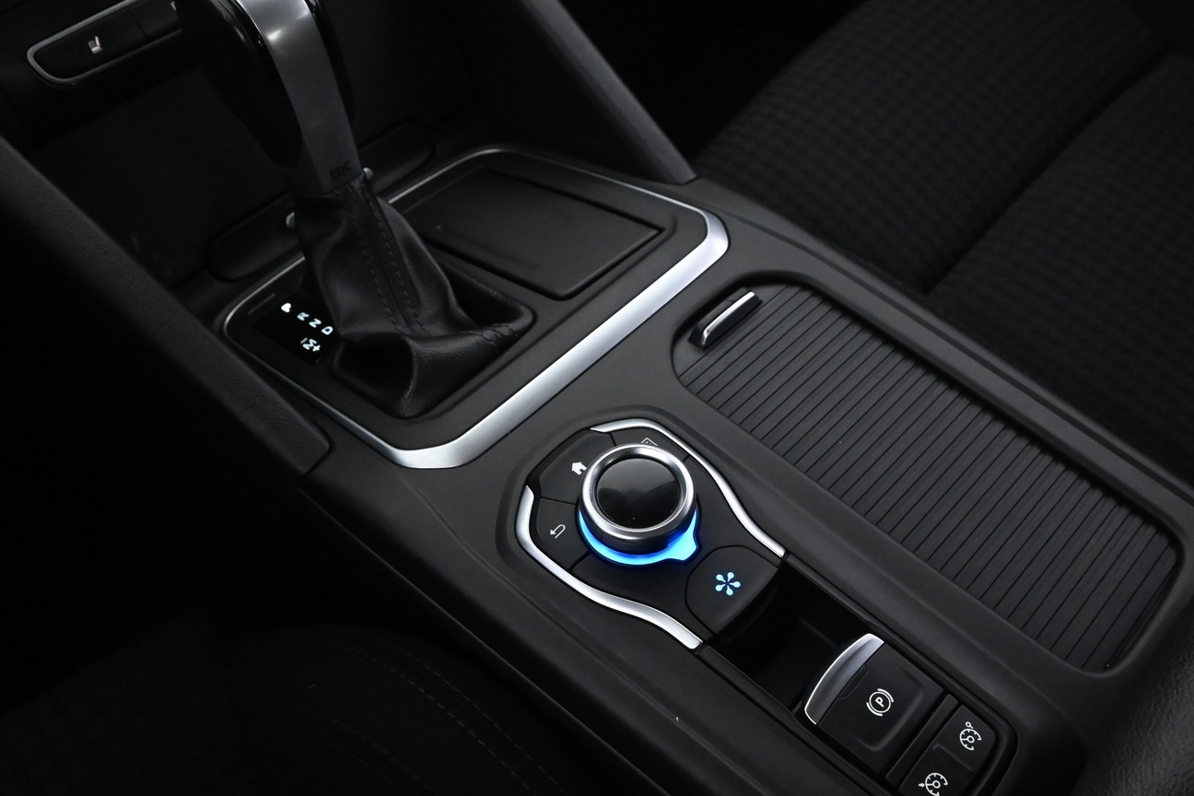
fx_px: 995
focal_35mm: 30
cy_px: 415
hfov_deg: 61.9
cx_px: 594
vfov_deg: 43.6
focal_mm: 16
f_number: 5
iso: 6400
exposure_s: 1/50
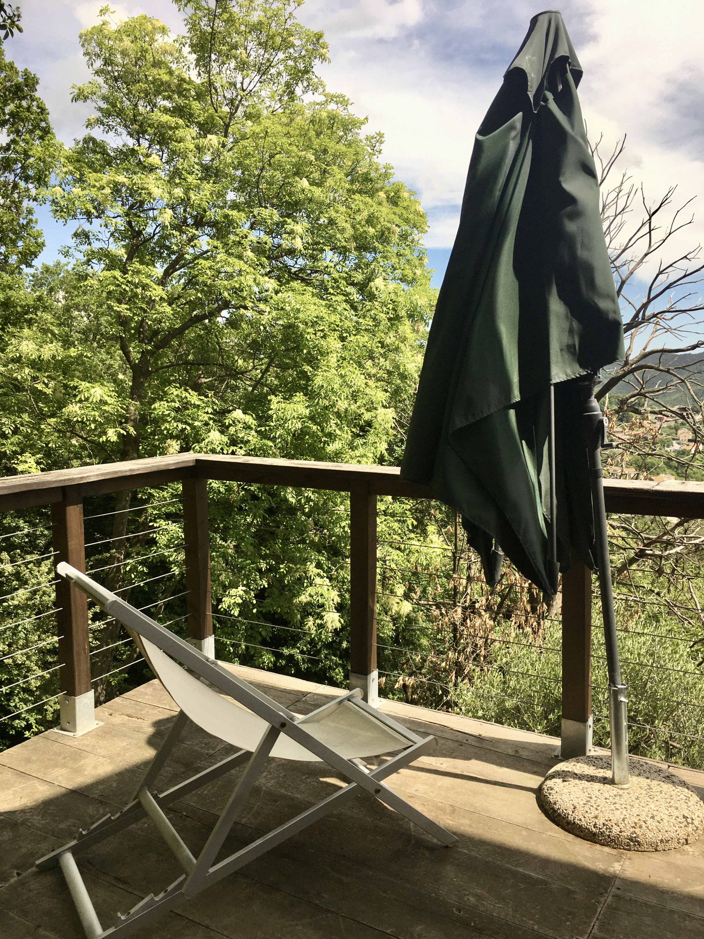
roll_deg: +0.8
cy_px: 470
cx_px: 352
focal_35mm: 29
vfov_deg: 61.7
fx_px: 786
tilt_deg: -6.8
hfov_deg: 48.2
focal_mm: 4.15
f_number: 2.2
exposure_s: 1/1672
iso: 25
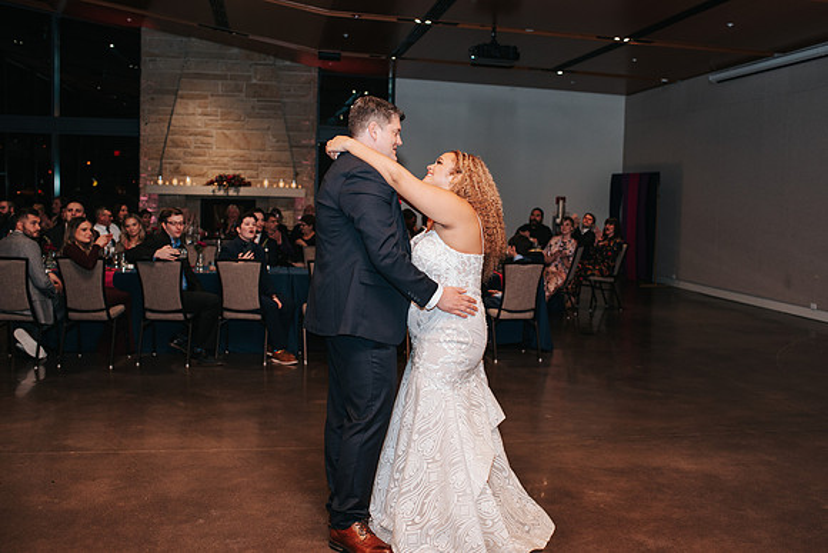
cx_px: 443
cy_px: 257
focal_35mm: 37
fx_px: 861
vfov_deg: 35.6
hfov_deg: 51.3
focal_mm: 35
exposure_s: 1/200
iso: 1000
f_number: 2.8
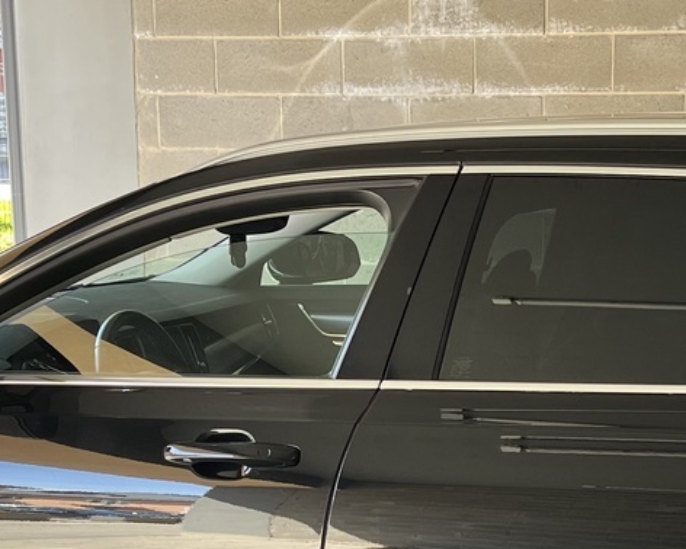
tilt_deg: -13.5
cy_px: 508
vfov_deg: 17.6
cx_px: 459
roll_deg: -0.1
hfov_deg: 22.1
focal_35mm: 86
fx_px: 1747
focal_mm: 5.1
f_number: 1.6
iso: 40
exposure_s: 1/121
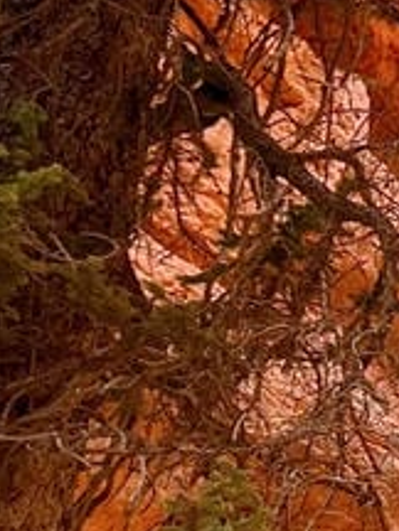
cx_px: 1074
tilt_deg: +29.8
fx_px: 2966
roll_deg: -1.1
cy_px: 506
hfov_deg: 7.1
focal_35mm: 193
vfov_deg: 10.2
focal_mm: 5.7
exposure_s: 1/558
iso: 50
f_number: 1.5
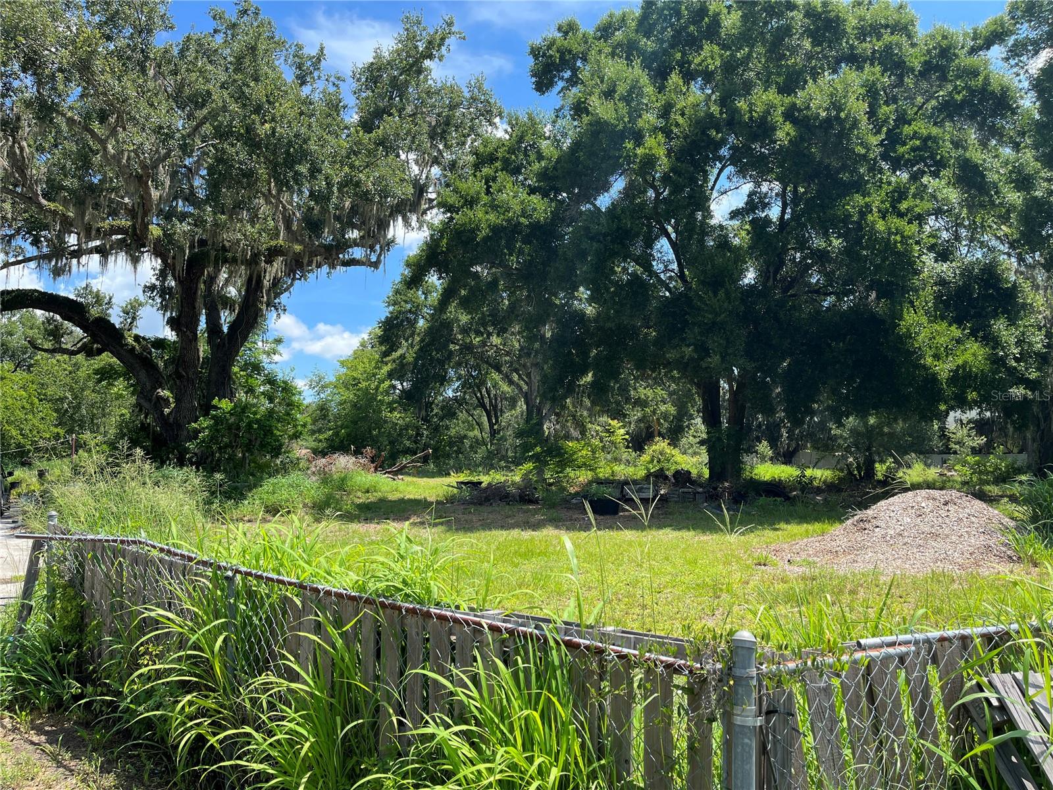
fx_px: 791
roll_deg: +1.0
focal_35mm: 26
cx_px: 526
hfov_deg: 67.3
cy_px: 395
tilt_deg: +4.6
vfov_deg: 53.1
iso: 50
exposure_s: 1/1422
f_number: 1.6
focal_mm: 5.1
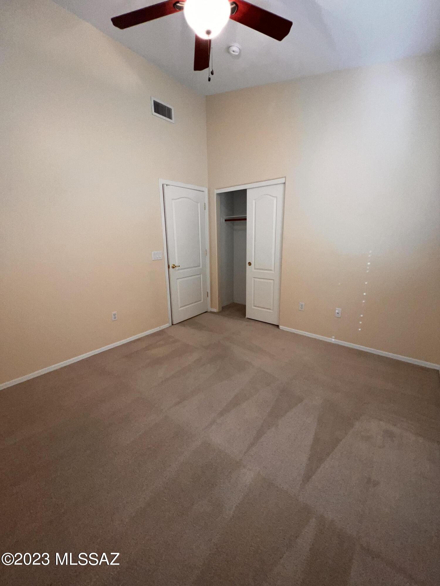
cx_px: 220
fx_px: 220
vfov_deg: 106.2
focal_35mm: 13
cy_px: 293
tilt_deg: -13.9
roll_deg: +1.1
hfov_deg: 89.9
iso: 100
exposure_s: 1/60
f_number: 1.8
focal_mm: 1.57
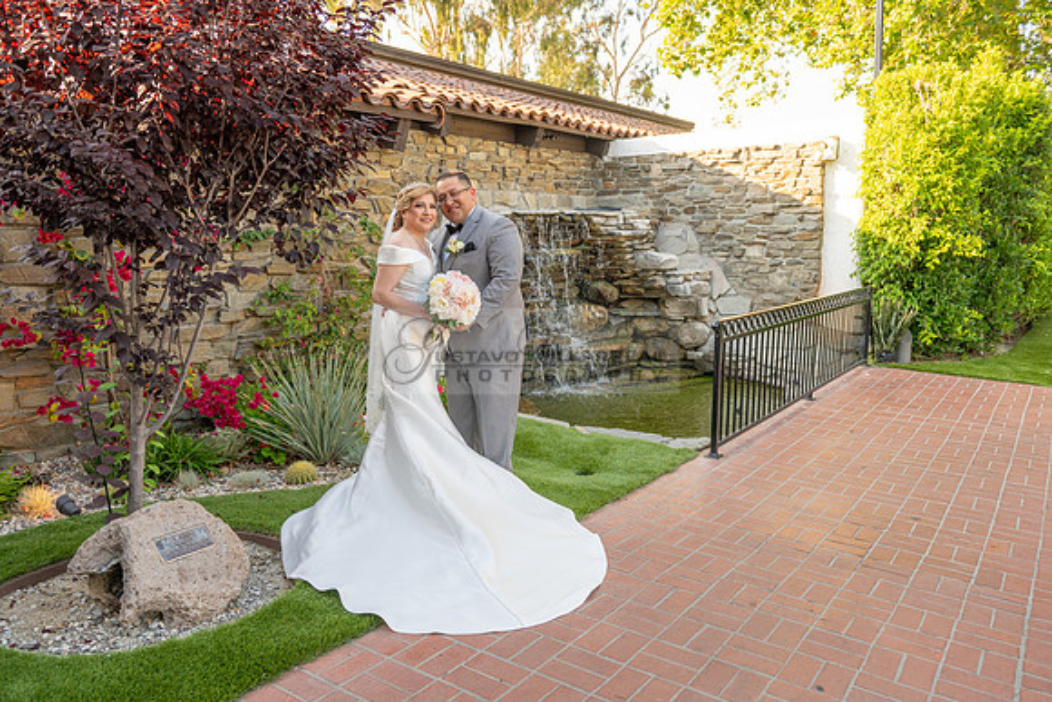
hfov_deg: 67.4
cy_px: 351
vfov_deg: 48.0
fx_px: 789
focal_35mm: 27
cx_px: 526
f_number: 4
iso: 200
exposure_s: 1/250
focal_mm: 27
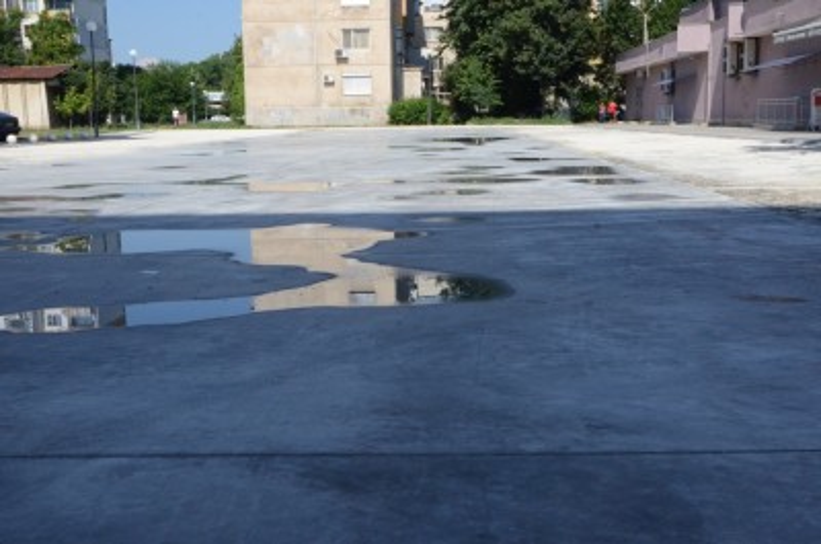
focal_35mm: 42
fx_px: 956
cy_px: 272
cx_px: 410
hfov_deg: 46.5
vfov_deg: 31.8
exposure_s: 1/1000
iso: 1600
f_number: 16
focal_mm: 28
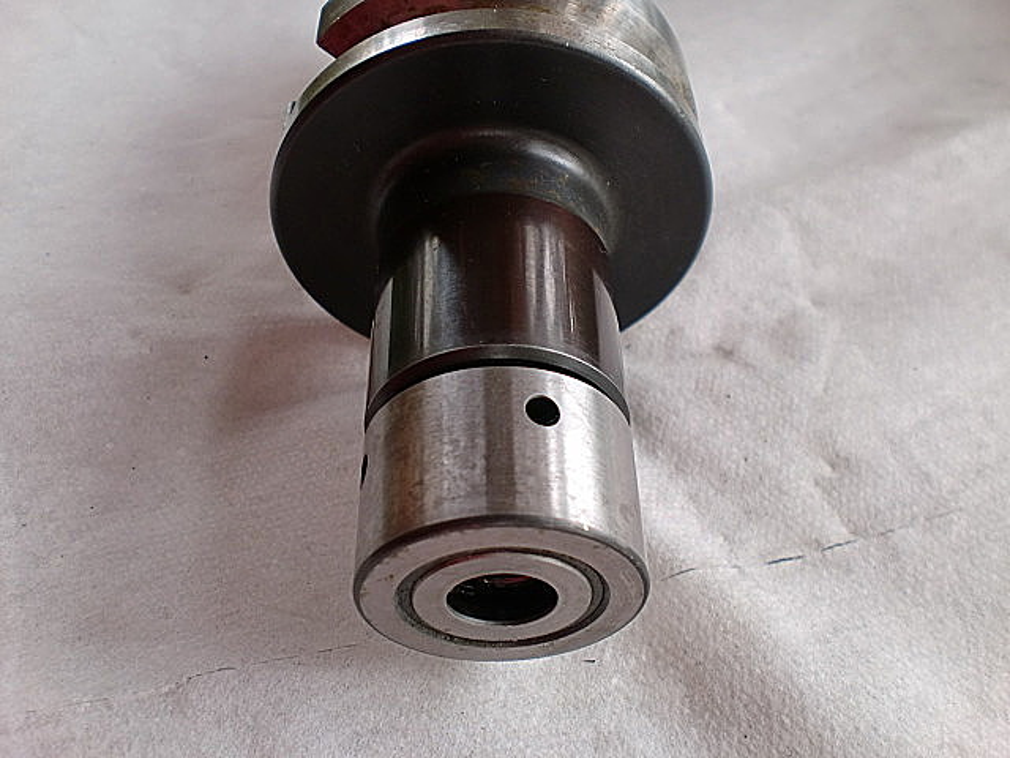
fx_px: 1021
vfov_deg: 40.7
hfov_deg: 52.6
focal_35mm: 35
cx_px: 505
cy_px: 379
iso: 80
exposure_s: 1/60
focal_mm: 6.3
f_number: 3.1
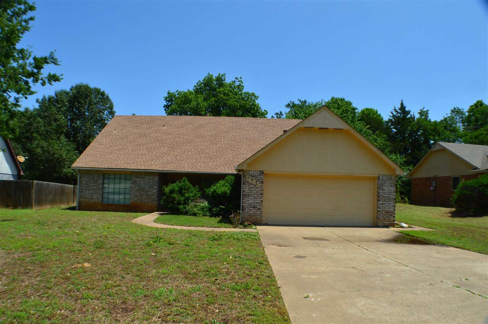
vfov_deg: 43.5
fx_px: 406
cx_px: 244
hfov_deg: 62.0
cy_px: 162
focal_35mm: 30
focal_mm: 20
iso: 320
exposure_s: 1/500
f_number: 11
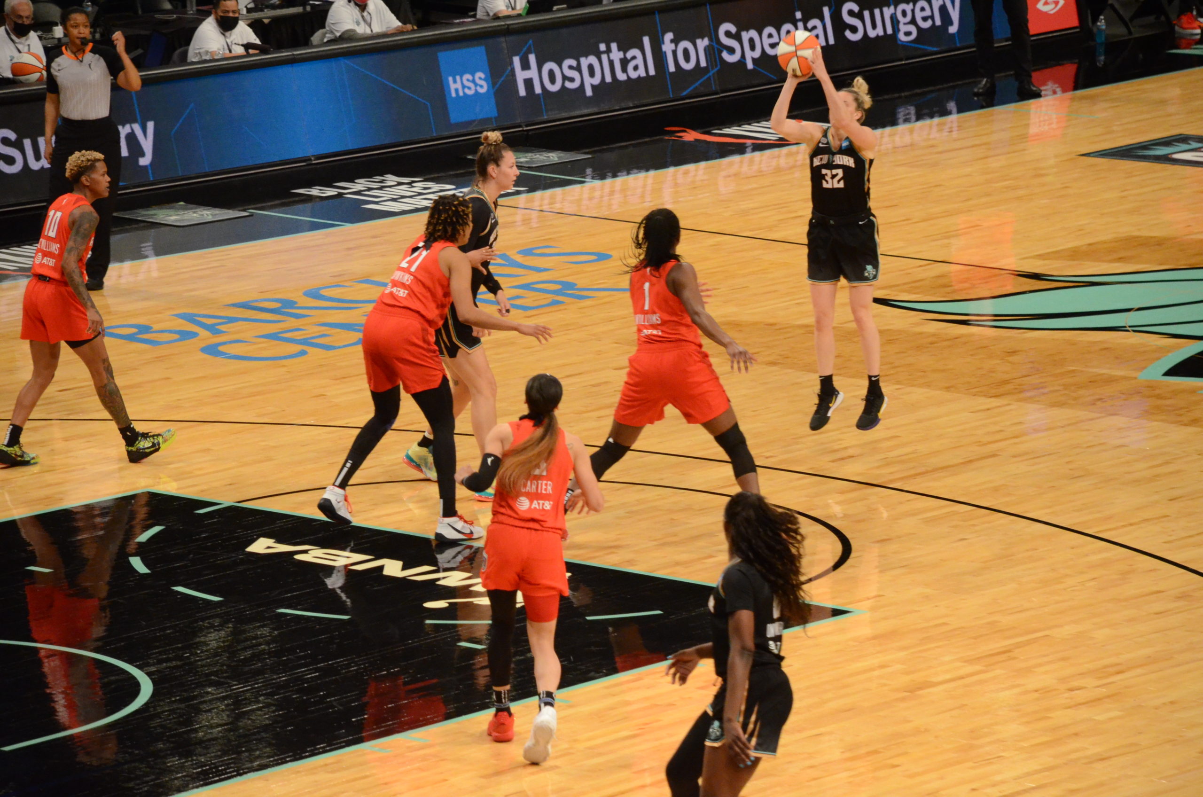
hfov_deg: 10.2
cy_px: 398
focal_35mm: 202
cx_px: 602
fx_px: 6753
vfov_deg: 6.8
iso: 3200
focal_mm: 135
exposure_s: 1/350
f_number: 5.6
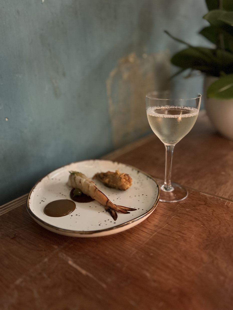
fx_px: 233
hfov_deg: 53.1
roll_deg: +2.2
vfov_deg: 67.3
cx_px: 116
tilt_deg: -21.6
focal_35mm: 26
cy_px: 155
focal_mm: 5.7
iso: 500
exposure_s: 1/25
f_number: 1.5
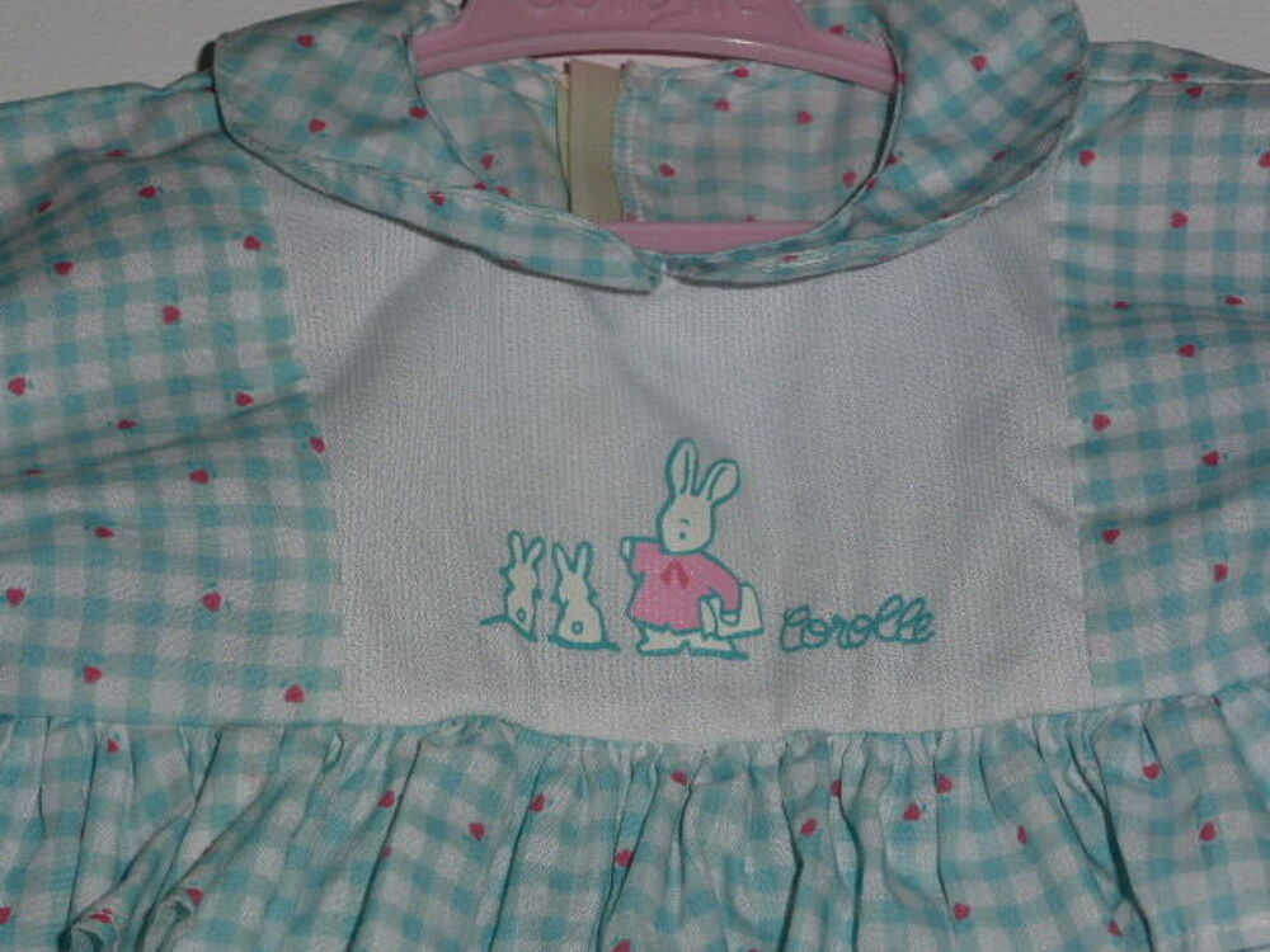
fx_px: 2898
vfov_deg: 18.7
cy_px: 476
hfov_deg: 24.7
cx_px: 635
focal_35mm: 79
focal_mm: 13.3
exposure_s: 1/60
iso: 100
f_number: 5
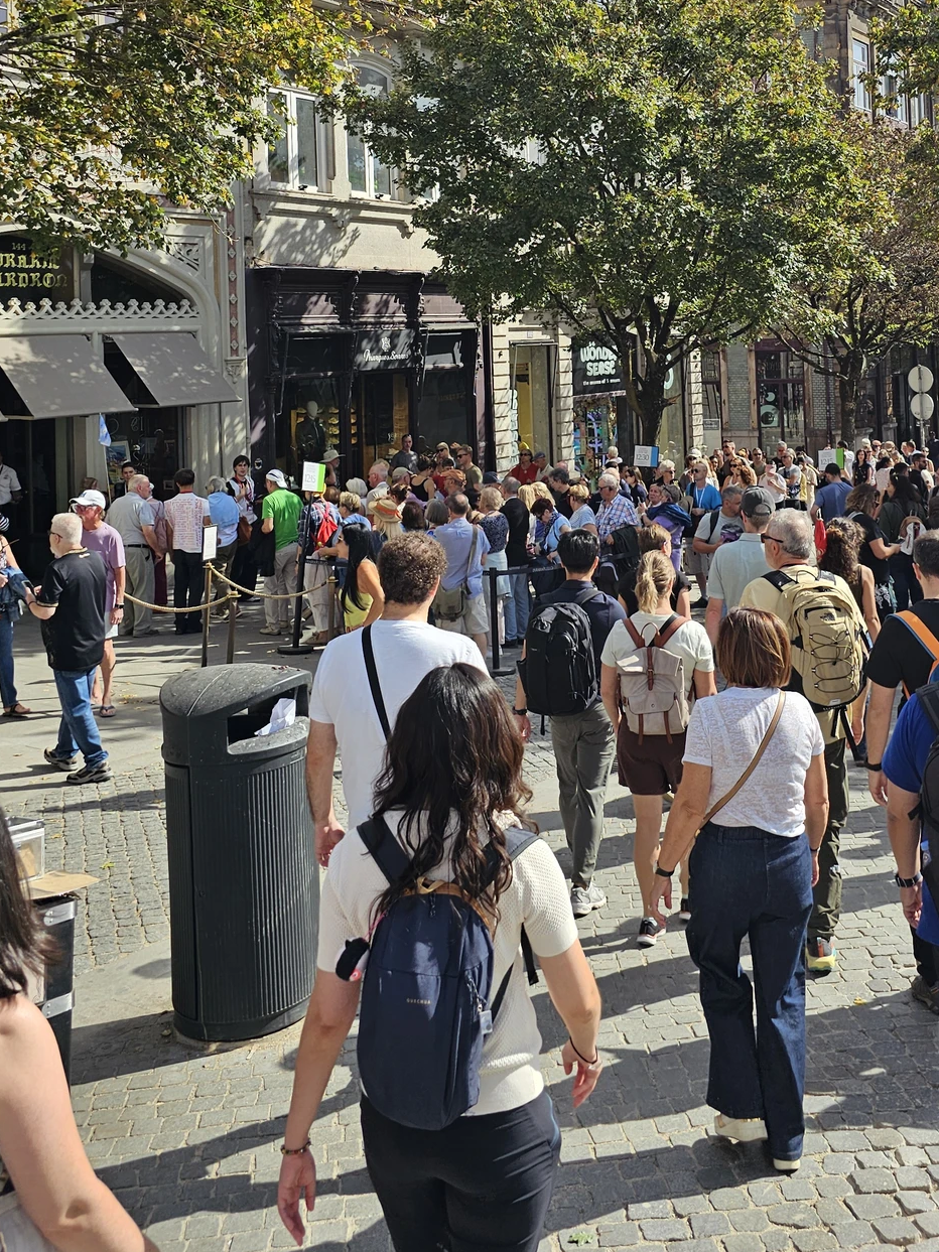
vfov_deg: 47.8
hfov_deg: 38.4
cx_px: 591
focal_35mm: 37
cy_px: 278
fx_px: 1338
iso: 10
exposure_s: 1/593
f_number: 1.7
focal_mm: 6.3
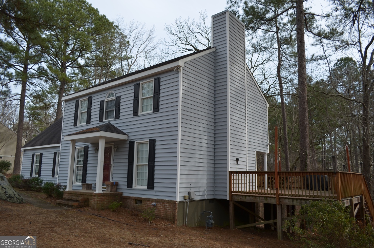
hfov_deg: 67.5
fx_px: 280
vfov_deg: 47.7
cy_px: 124
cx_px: 187
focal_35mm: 27
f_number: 3.5
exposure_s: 1/500
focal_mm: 18
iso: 100
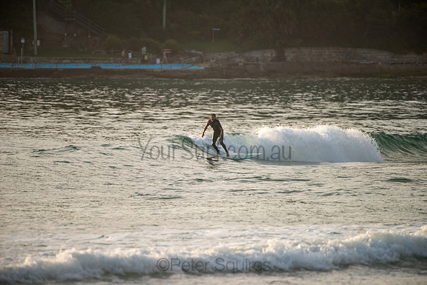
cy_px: 142
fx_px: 5932
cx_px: 214
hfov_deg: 4.1
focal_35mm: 500
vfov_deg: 2.8
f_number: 5.6
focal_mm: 500
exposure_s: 1/800
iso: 720
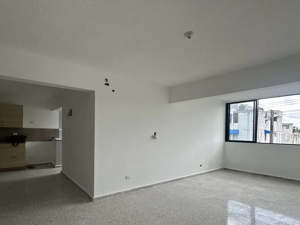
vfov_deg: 65.3
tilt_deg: -0.8
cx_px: 152
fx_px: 173
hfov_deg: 81.7
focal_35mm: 20
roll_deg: -1.0
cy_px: 136
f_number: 2.2
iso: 40
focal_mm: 2.22
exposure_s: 1/335
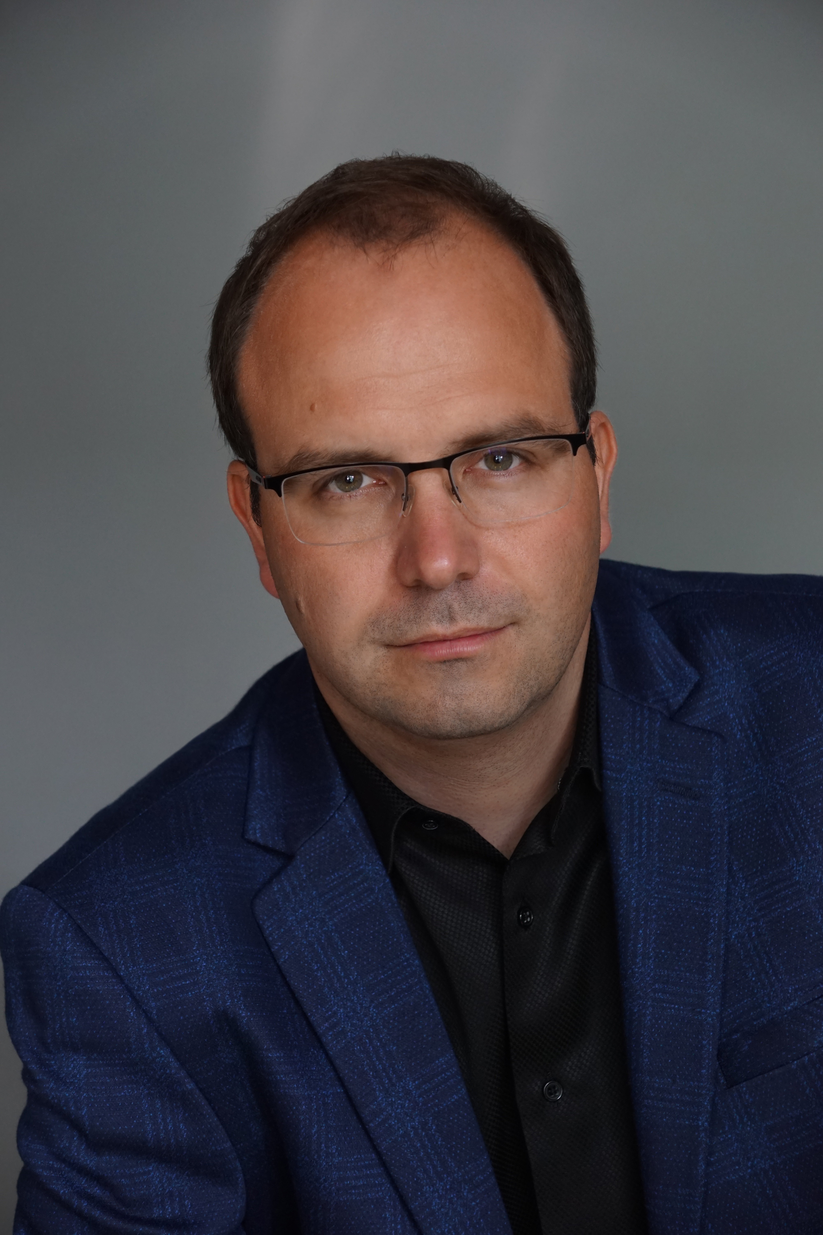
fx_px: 2572
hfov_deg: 18.2
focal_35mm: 75
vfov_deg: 27.0
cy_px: 618
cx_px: 412
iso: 800
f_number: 5
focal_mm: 50
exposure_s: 1/40
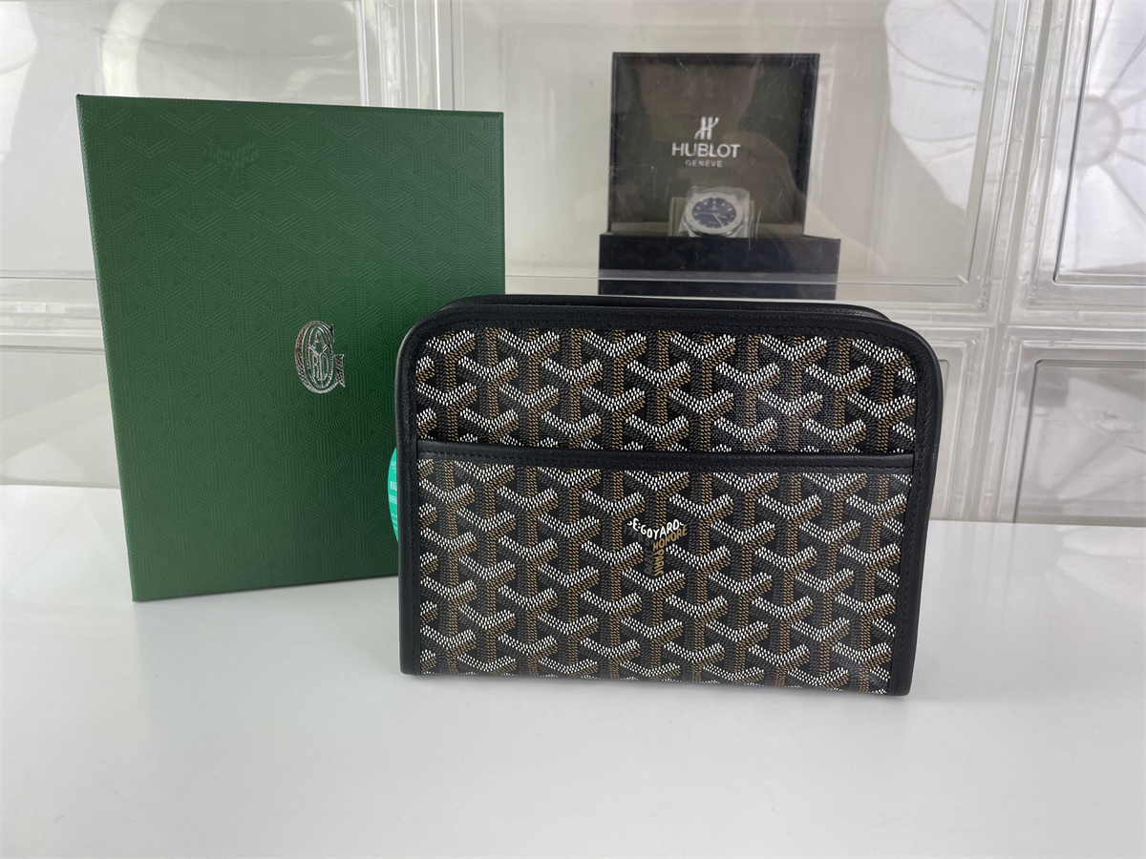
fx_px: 861
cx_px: 573
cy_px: 430
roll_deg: -0.4
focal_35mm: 26
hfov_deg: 67.3
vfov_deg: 53.1
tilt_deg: -15.0
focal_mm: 4.2
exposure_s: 1/104
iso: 32
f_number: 1.6
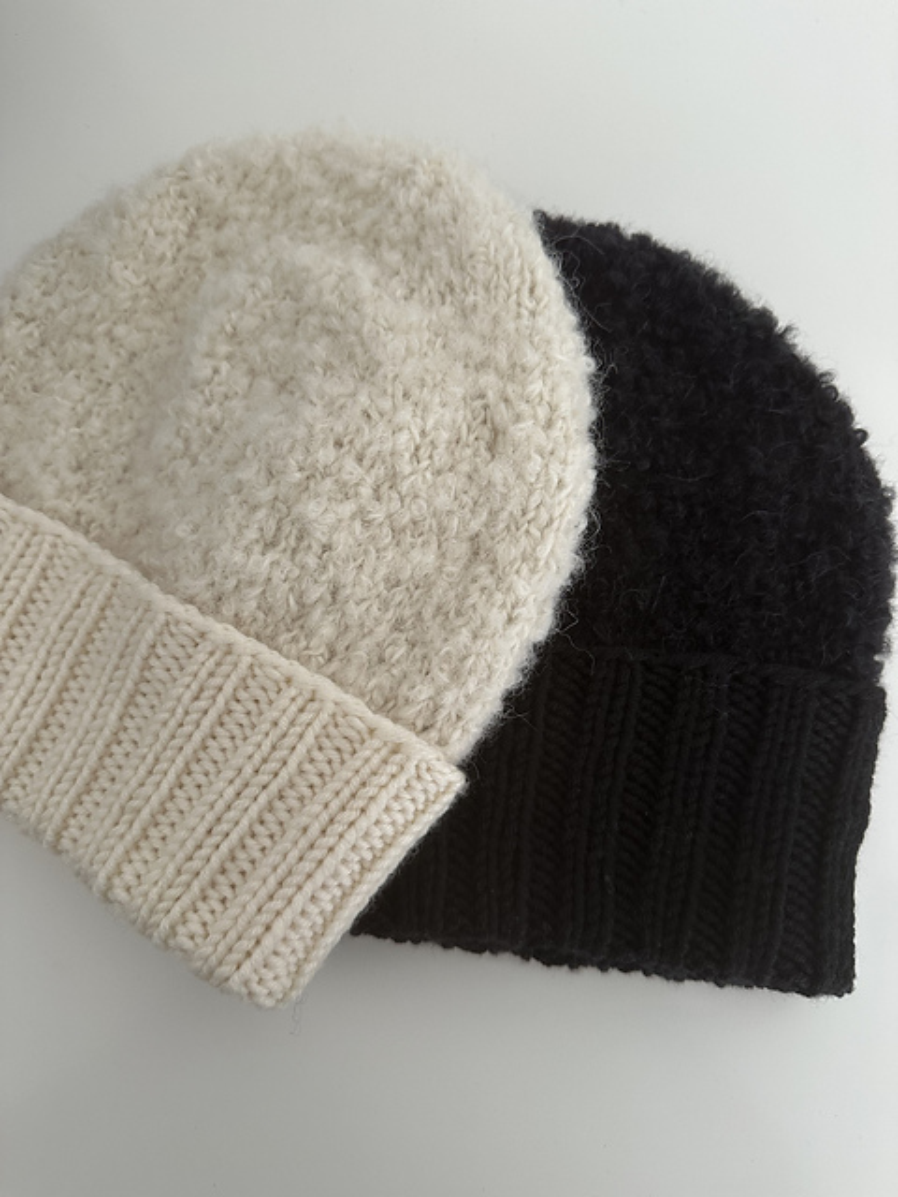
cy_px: 598
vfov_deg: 71.6
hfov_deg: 56.8
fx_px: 830
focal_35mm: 24
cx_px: 449
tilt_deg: -82.7
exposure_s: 1/100
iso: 250
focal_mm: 6.86
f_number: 1.78
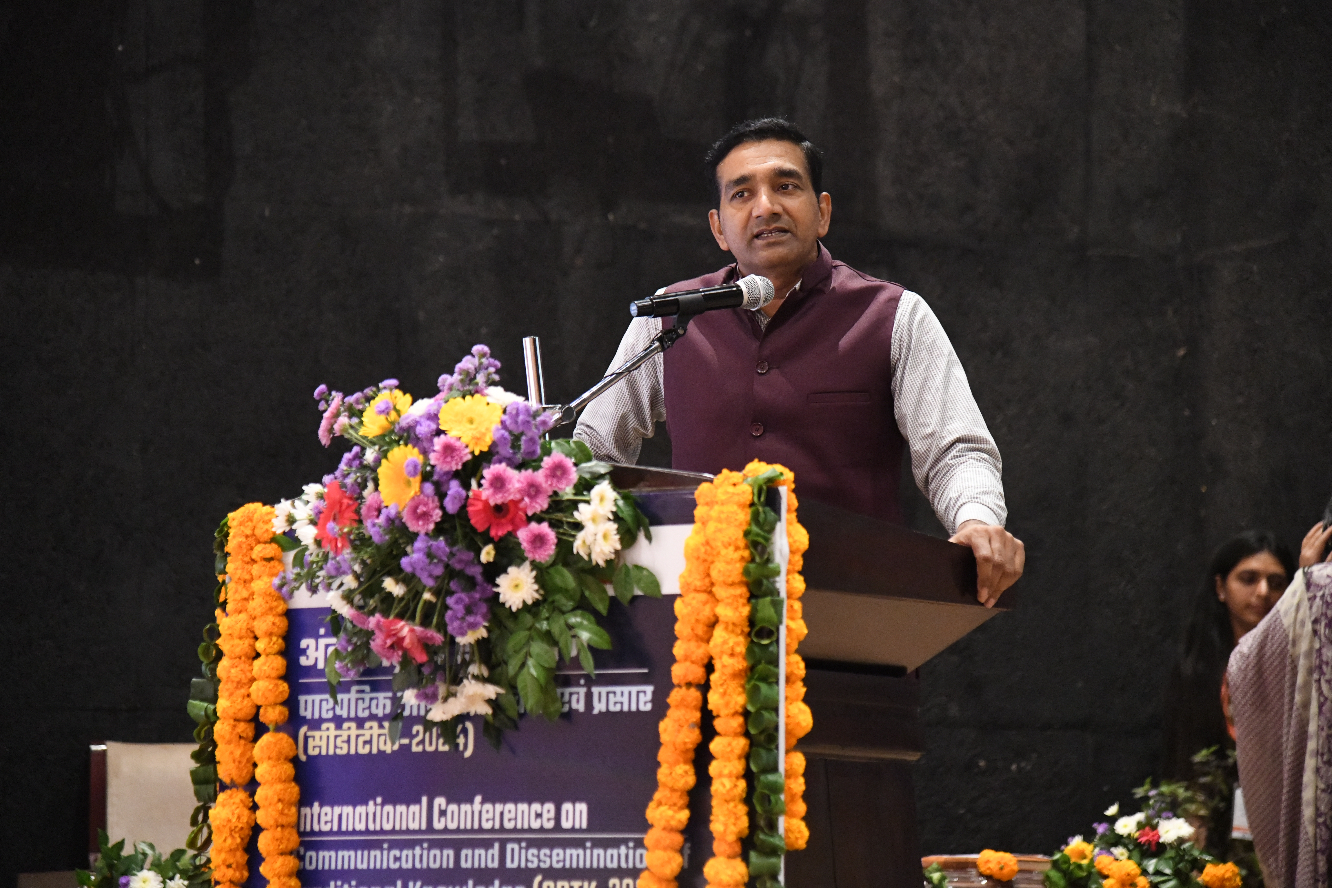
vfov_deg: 11.4
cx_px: 666
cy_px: 444
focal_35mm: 120
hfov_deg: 17.1
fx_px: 4440
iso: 10000
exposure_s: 1/125
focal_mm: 120
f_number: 4
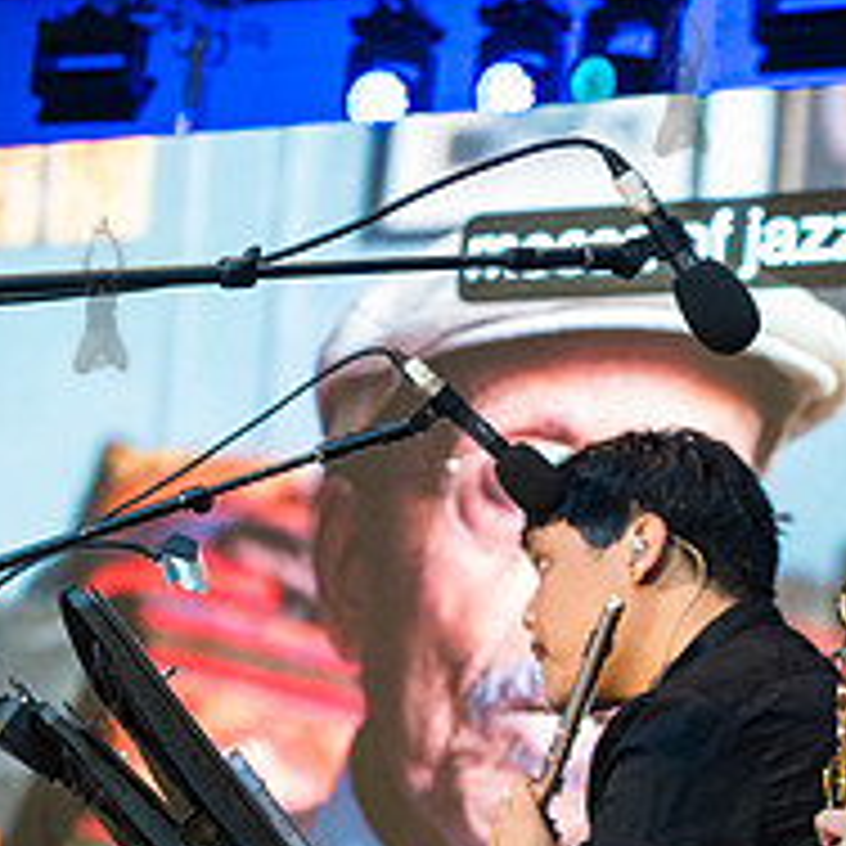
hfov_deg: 10.7
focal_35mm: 163
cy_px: 511
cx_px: 680
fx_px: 4507
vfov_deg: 10.7
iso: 1600
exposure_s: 1/100
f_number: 6.3
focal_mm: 62
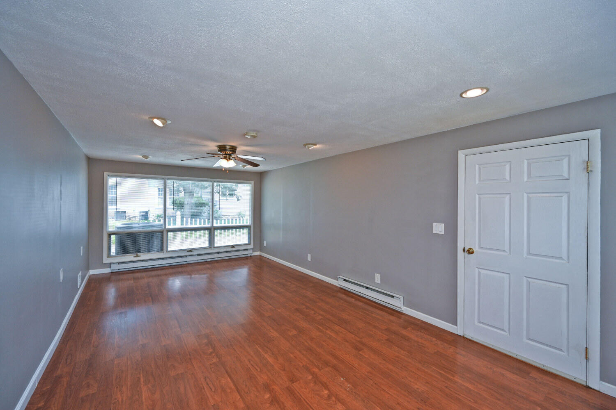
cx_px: 308
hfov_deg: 104.3
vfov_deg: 81.2
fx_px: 240
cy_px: 205
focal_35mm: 14
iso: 200
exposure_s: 1/125
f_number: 5.6
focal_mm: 14
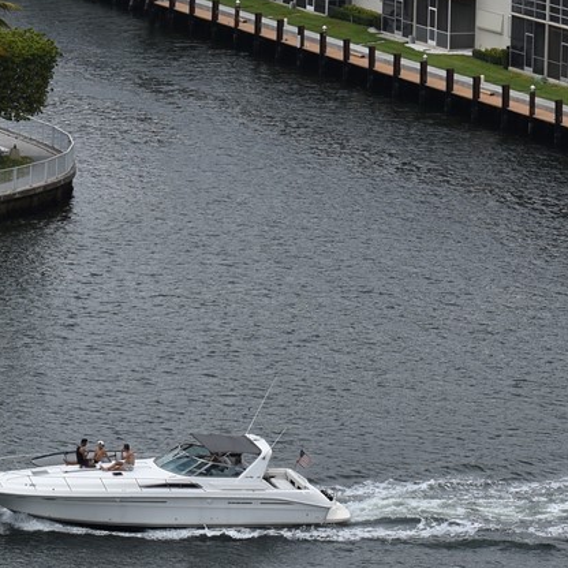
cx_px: 275
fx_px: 5304
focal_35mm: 286
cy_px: -55
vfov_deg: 6.1
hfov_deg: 6.1
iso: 100
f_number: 8
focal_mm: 55
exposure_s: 1/250
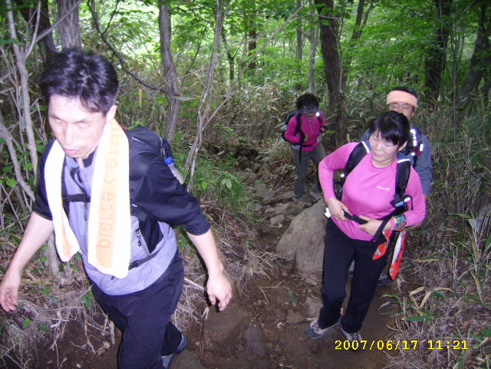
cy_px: 184
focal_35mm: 35
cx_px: 246
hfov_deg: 52.6
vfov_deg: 40.7
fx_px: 496
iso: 282
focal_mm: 5.95
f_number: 2.8
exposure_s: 1/30
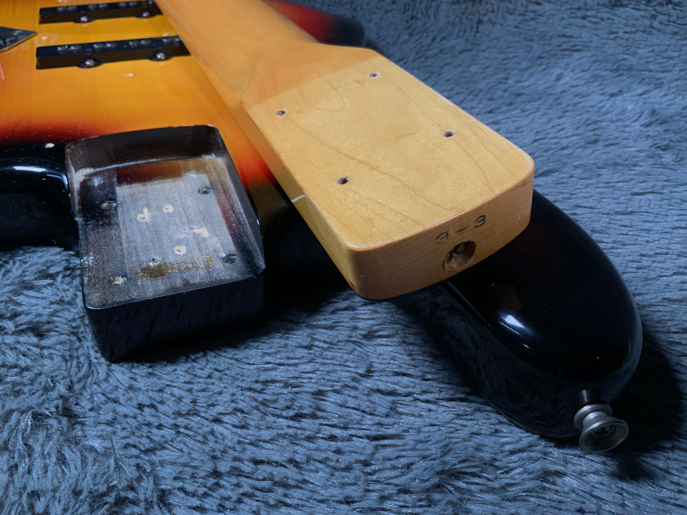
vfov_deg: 48.2
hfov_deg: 61.7
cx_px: 344
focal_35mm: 29
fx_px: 576
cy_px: 258
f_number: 1.8
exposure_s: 1/156
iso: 20
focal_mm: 3
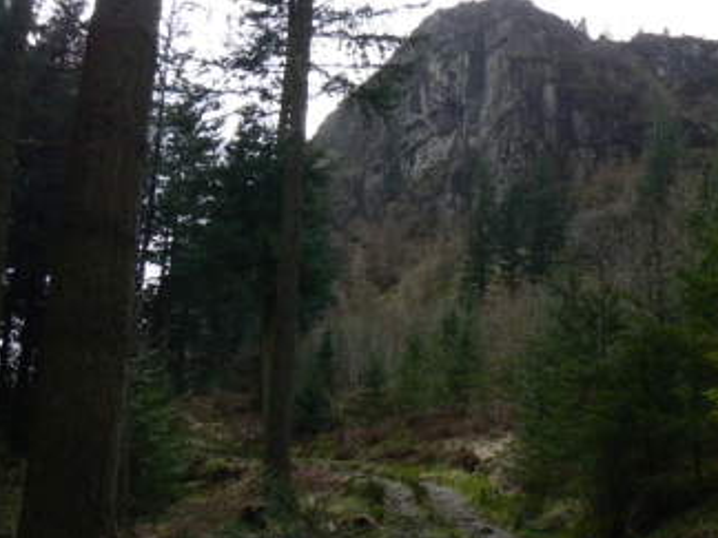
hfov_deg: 39.7
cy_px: 250
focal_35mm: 48
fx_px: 996
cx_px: 366
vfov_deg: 30.3
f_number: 5.6
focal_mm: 6
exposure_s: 1/320
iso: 80
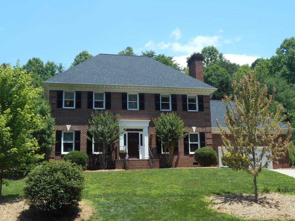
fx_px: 366
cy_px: 110
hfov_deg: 43.9
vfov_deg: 33.6
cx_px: 148
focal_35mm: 43
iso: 80
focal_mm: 7.7
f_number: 4.2
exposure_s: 1/500
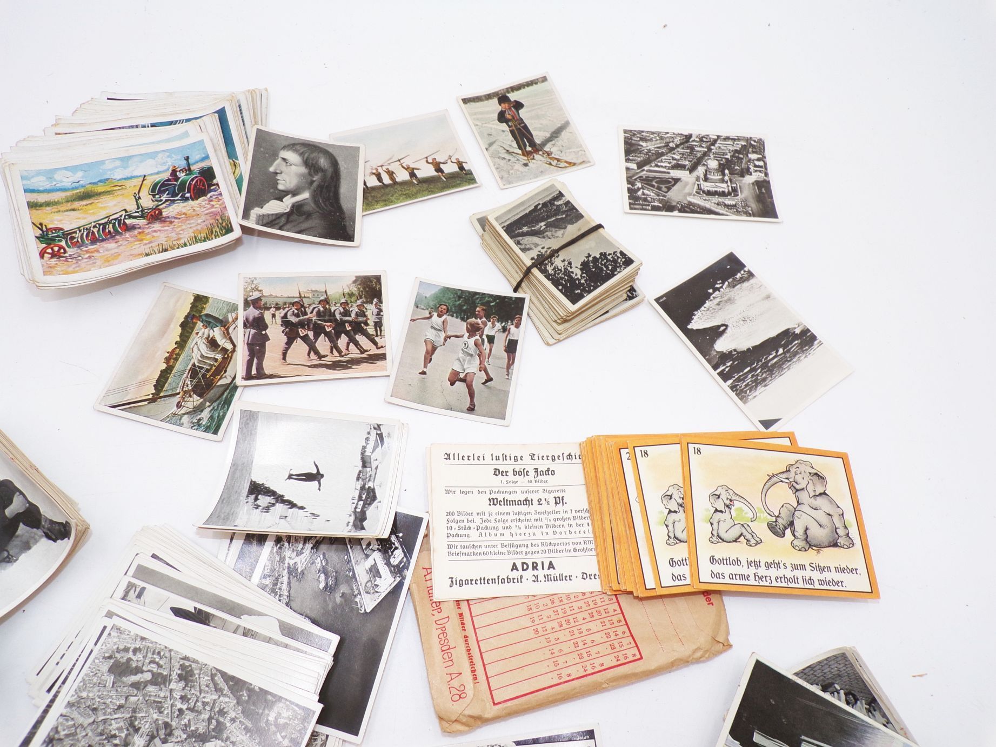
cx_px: 498
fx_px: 691
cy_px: 374
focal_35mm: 24
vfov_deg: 56.8
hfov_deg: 71.6
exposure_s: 1/52
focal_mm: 4.3
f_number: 4.4
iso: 80
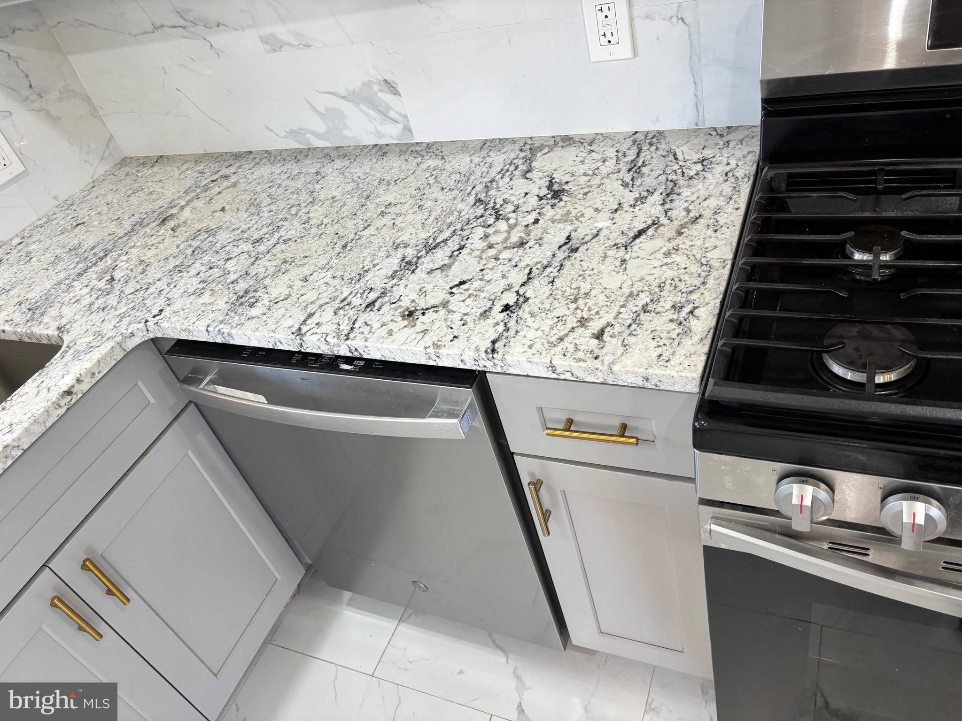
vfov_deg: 53.1
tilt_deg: -37.0
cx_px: 481
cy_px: 360
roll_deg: +16.1
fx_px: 723
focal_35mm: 26
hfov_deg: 67.3
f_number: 1.6
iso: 100
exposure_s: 1/60
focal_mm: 5.96
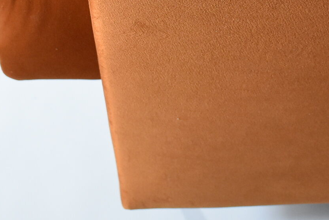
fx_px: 761
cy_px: -25
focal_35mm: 83
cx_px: 180
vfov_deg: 16.0
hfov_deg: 24.4
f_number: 4
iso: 2200
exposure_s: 1/125
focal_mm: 23
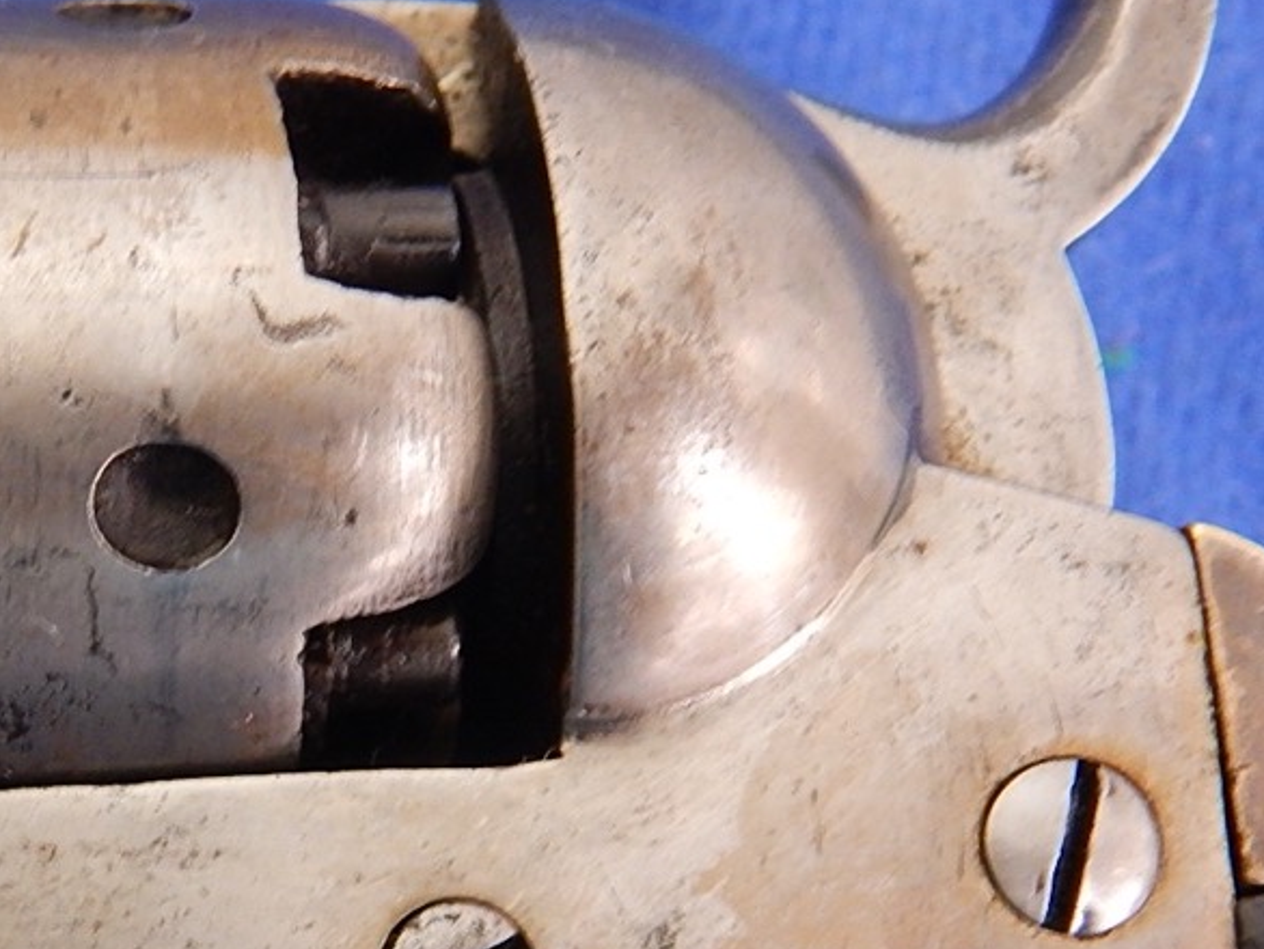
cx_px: -39
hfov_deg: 22.5
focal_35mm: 83
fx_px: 3032
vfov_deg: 17.5
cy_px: 837
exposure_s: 1/10
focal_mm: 6.8
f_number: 3.4
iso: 400
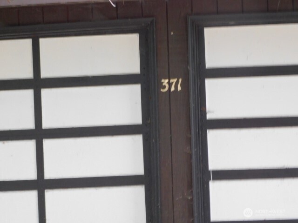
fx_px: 1584
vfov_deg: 8.1
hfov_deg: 10.7
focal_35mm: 184
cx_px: 149
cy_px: 112
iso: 400
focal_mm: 32.7
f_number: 5.4
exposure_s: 1/25
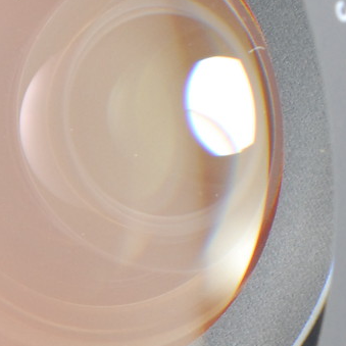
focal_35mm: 331
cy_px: 157
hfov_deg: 5.3
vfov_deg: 5.3
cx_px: 13
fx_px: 3743
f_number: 16
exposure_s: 1/100
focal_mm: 55
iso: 500
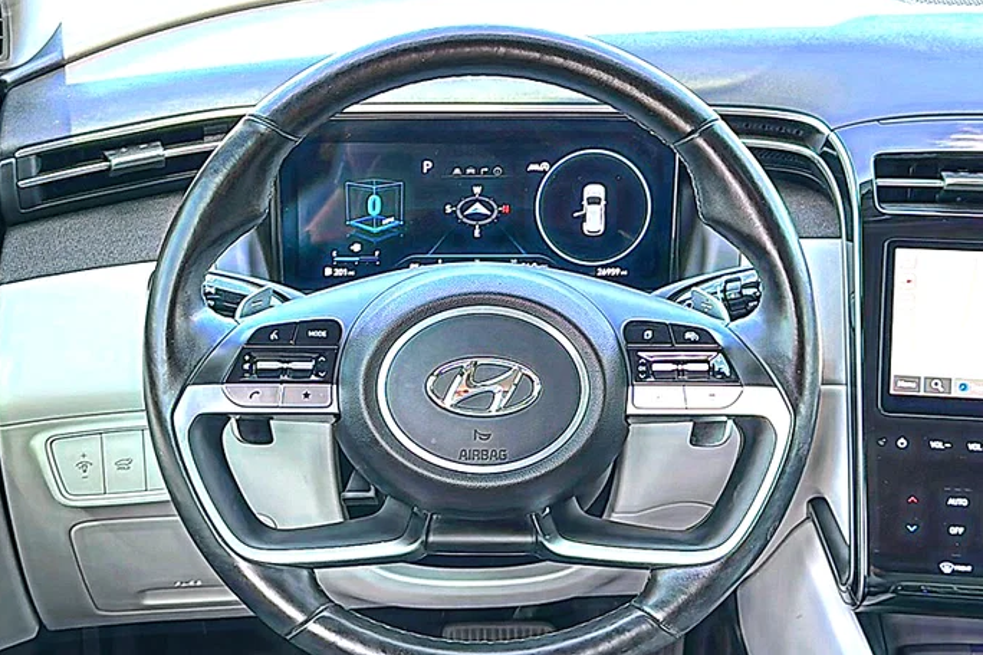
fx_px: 1365
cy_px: 337
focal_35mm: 50
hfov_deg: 39.6
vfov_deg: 27.0
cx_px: 487
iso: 50
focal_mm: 6.86
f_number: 1.78
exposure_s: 1/82
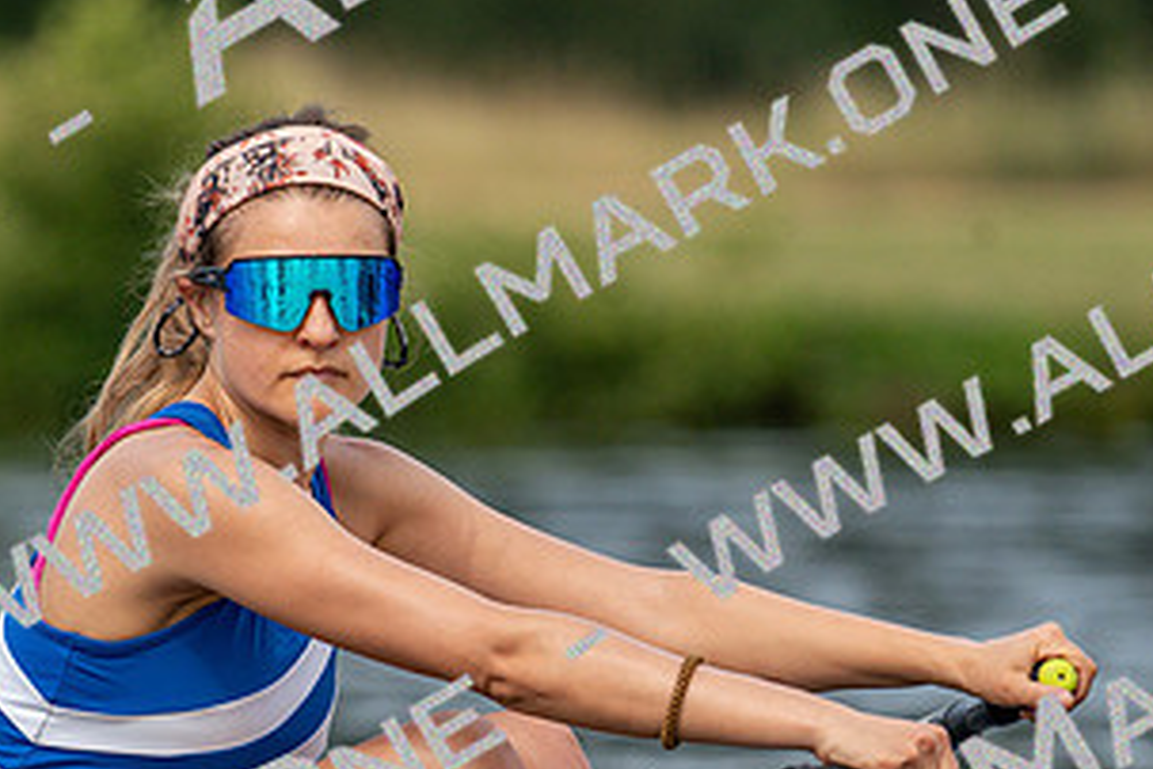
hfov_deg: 2.6
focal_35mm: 779
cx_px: 392
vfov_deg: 1.8
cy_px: 664
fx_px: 24948
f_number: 6.3
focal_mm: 407
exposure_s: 1/1600
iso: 500
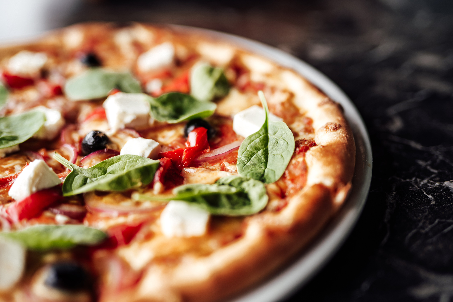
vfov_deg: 27.0
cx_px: 226
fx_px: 629
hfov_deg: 39.6
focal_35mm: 50
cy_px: 151
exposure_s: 1/400
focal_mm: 50
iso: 125
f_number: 1.8
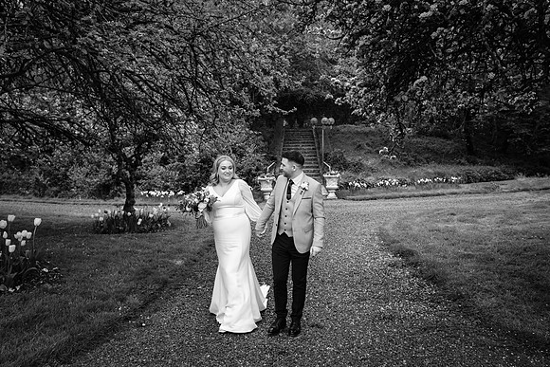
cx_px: 282
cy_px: 179
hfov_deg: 70.5
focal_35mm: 25
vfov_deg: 50.5
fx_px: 389
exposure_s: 1/250
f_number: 3.2
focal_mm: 16
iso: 200
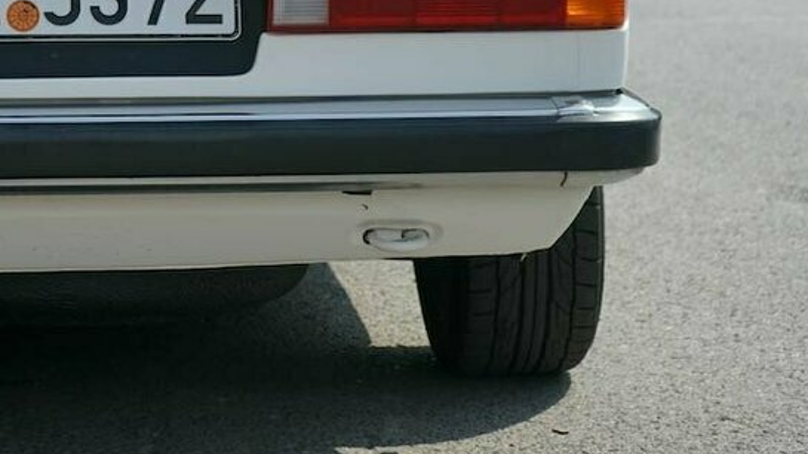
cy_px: 26
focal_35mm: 127
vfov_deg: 9.5
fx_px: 2720
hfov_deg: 16.5
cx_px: -12
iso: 160
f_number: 5
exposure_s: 1/1000
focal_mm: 55
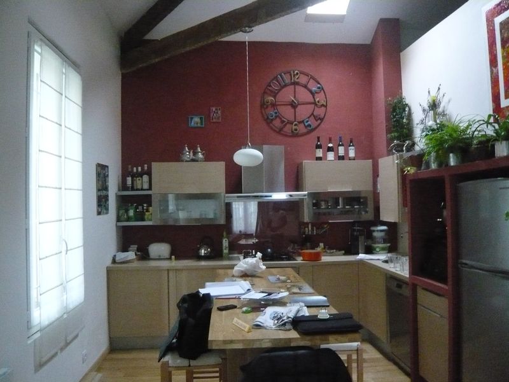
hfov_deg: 63.4
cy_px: 191
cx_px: 254
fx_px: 412
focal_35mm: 28
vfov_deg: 49.7
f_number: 2.8
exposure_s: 1/20
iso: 800
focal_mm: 4.6
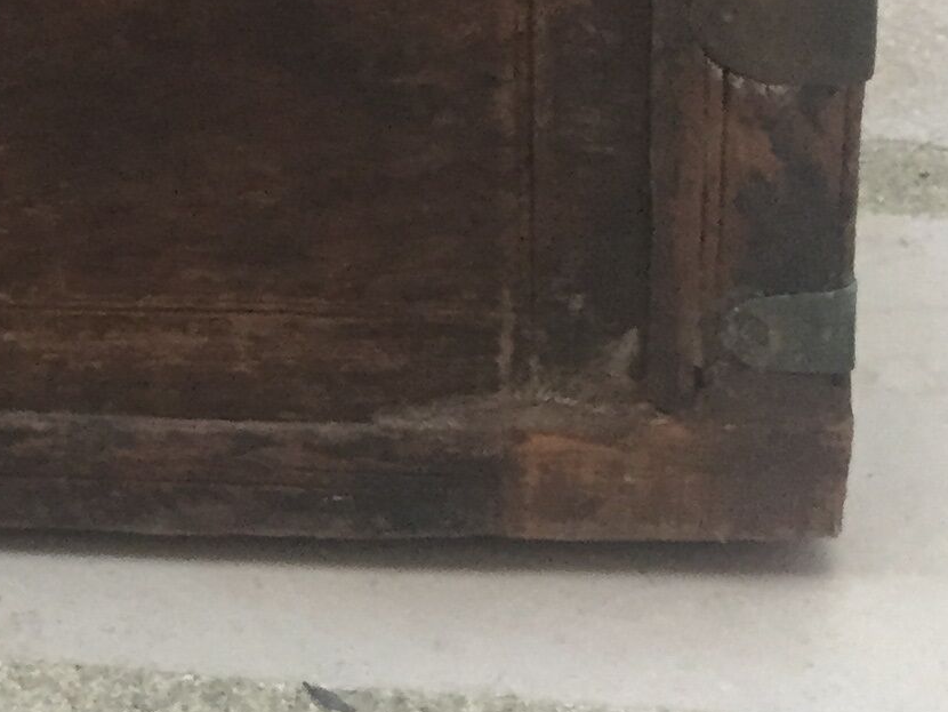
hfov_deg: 15.9
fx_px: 3123
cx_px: -449
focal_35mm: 114
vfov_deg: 12.7
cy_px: -168
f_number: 2.2
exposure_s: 1/30
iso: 125
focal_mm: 4.15
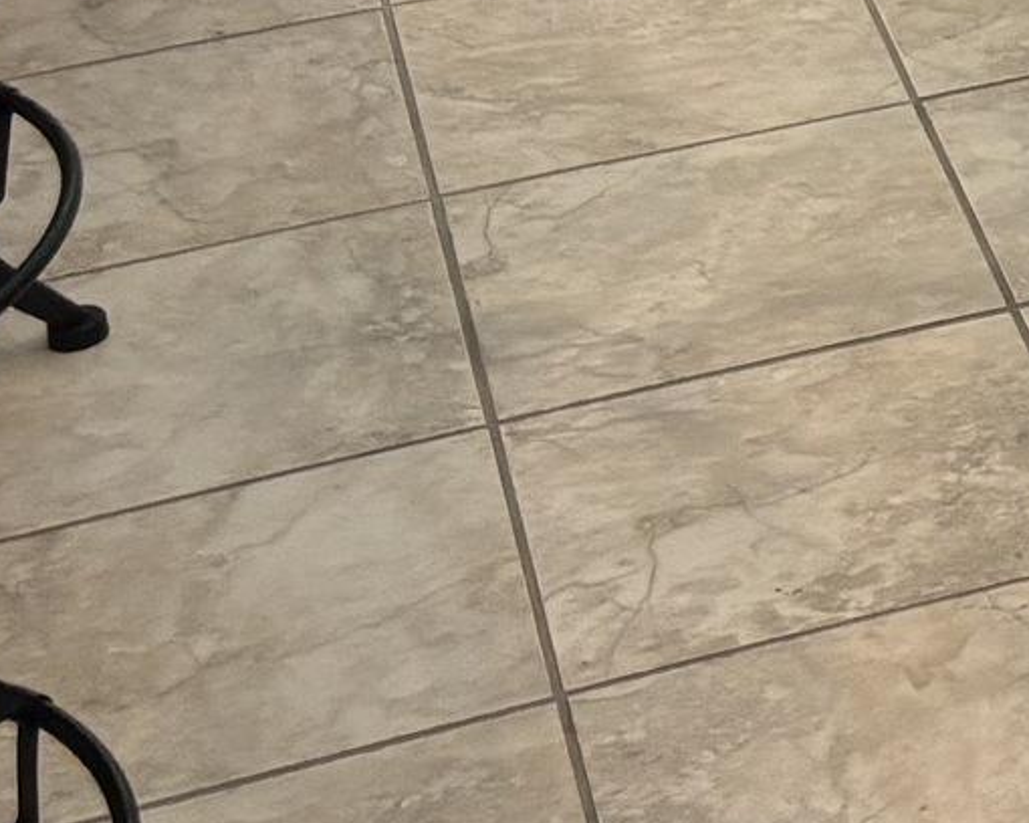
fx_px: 4660
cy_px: -871
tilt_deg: -17.8
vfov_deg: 9.4
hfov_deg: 10.9
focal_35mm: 153
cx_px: 2403
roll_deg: -0.9
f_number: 1.6
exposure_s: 1/120
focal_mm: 5.96
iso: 125
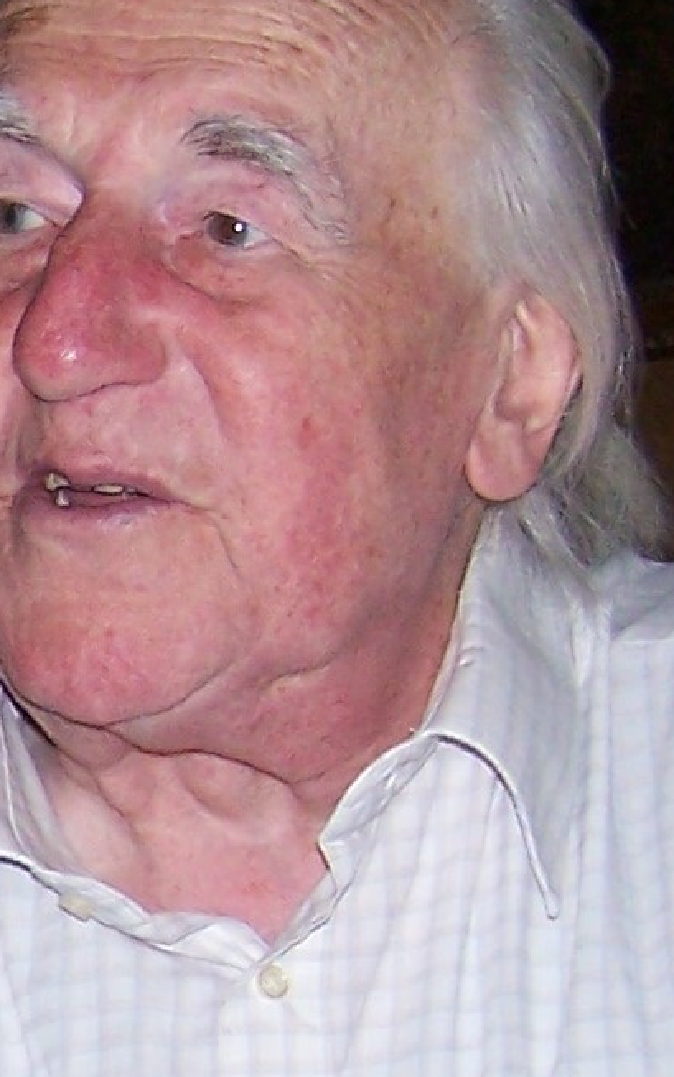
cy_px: 506
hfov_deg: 24.6
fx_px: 1528
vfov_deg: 38.8
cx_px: 172
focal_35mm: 52
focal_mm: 6.3
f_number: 2.8
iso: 140
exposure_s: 1/60
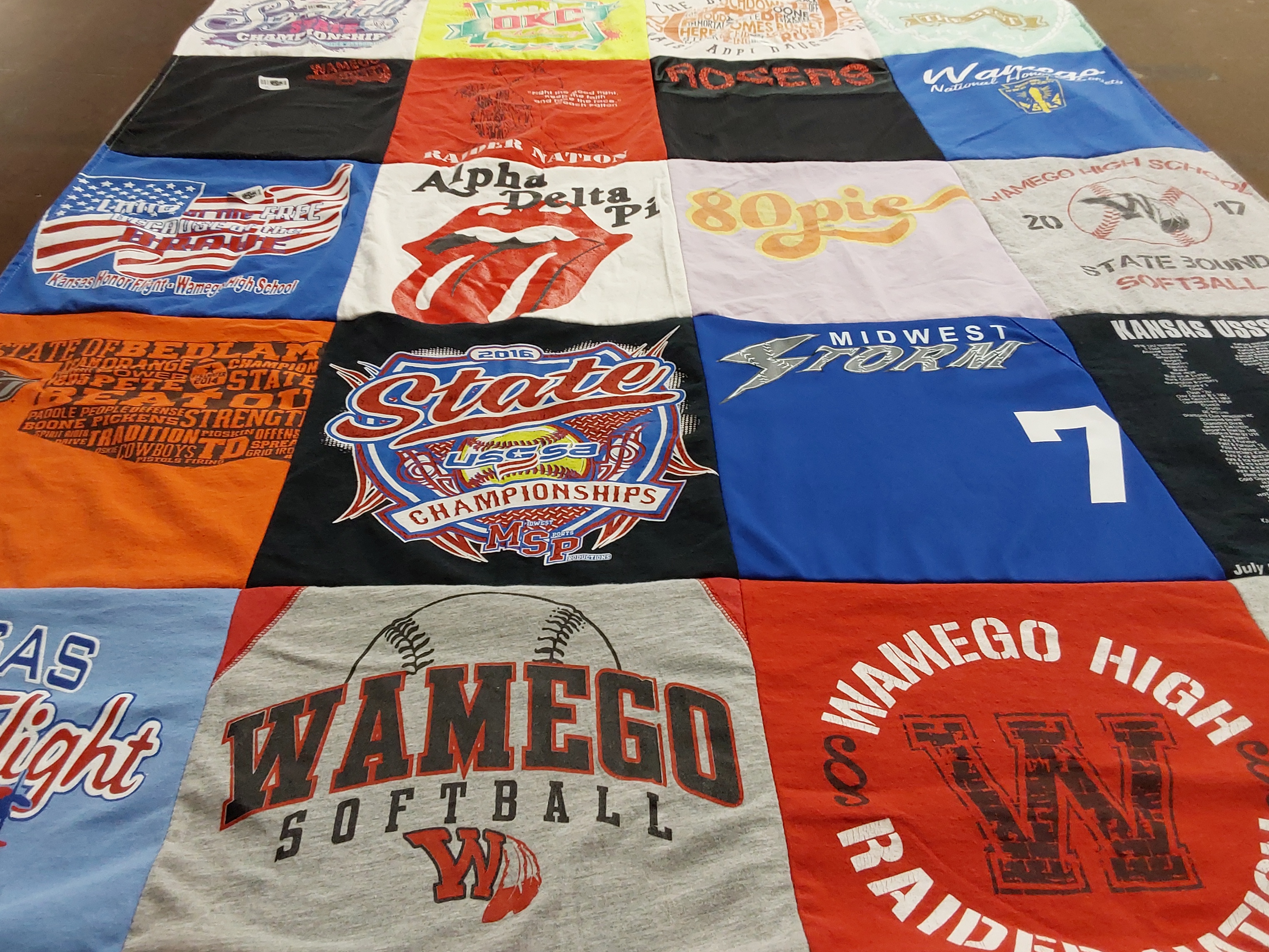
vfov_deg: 46.8
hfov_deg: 59.9
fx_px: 1100
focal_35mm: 30
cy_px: 444
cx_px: 607
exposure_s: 1/60
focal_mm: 2.91
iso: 125
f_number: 1.9
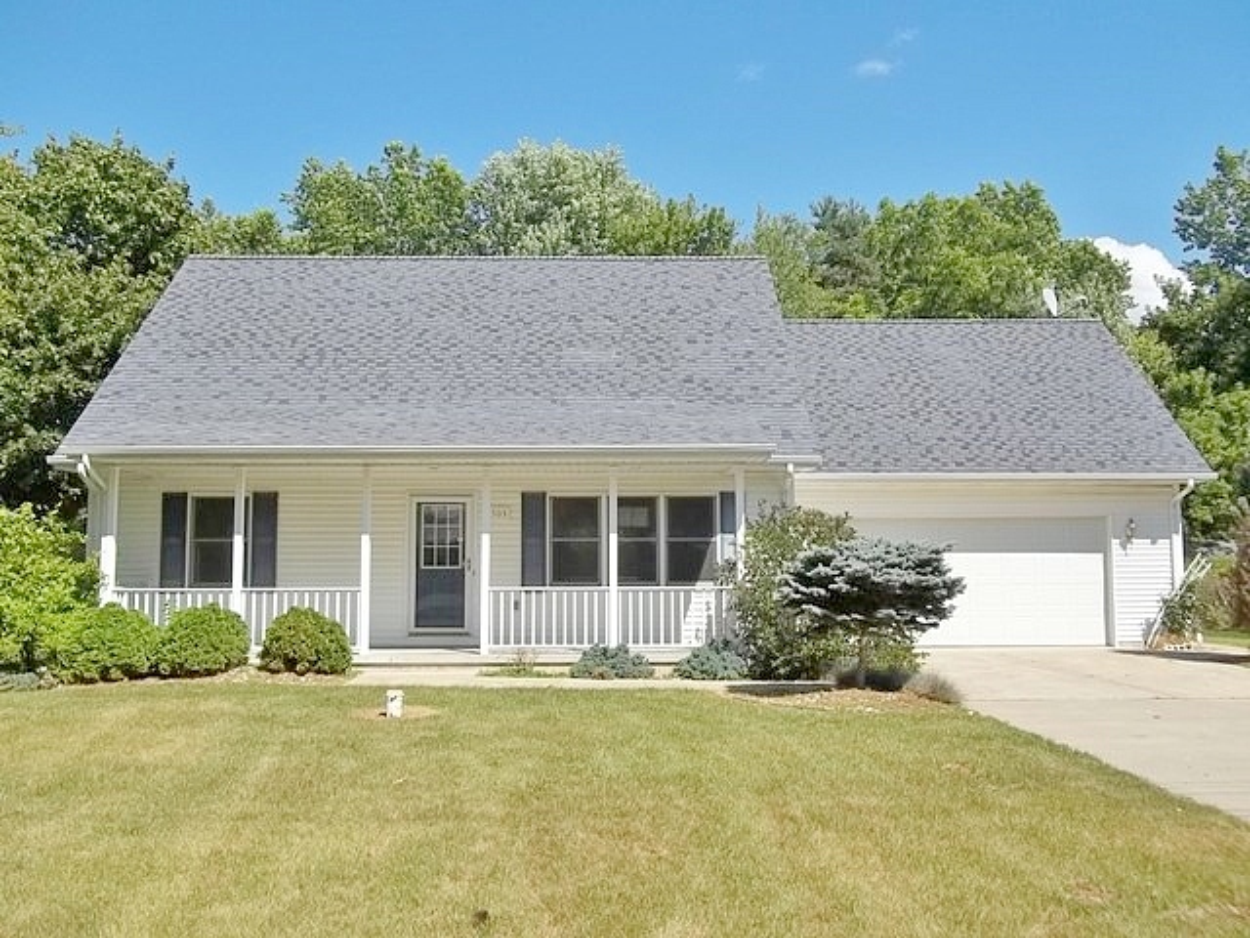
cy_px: 469
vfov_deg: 44.2
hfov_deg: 56.8
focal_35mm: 32
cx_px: 625
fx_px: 1156
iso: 64
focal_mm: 5.7
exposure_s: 1/160
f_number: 8.8
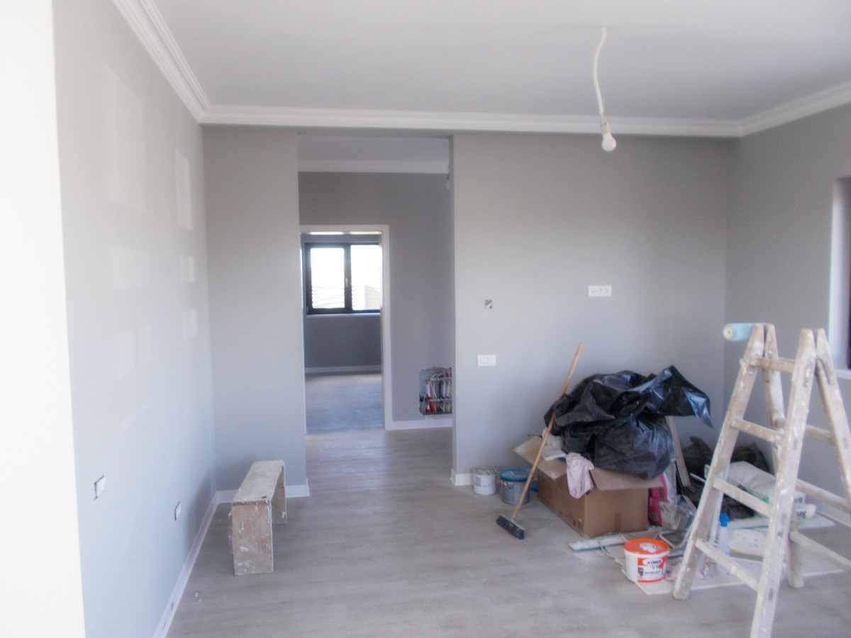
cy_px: 319
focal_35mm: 26
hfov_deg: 67.3
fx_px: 639
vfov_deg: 53.1
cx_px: 426
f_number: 3.2
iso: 80
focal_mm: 4.6
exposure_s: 1/25
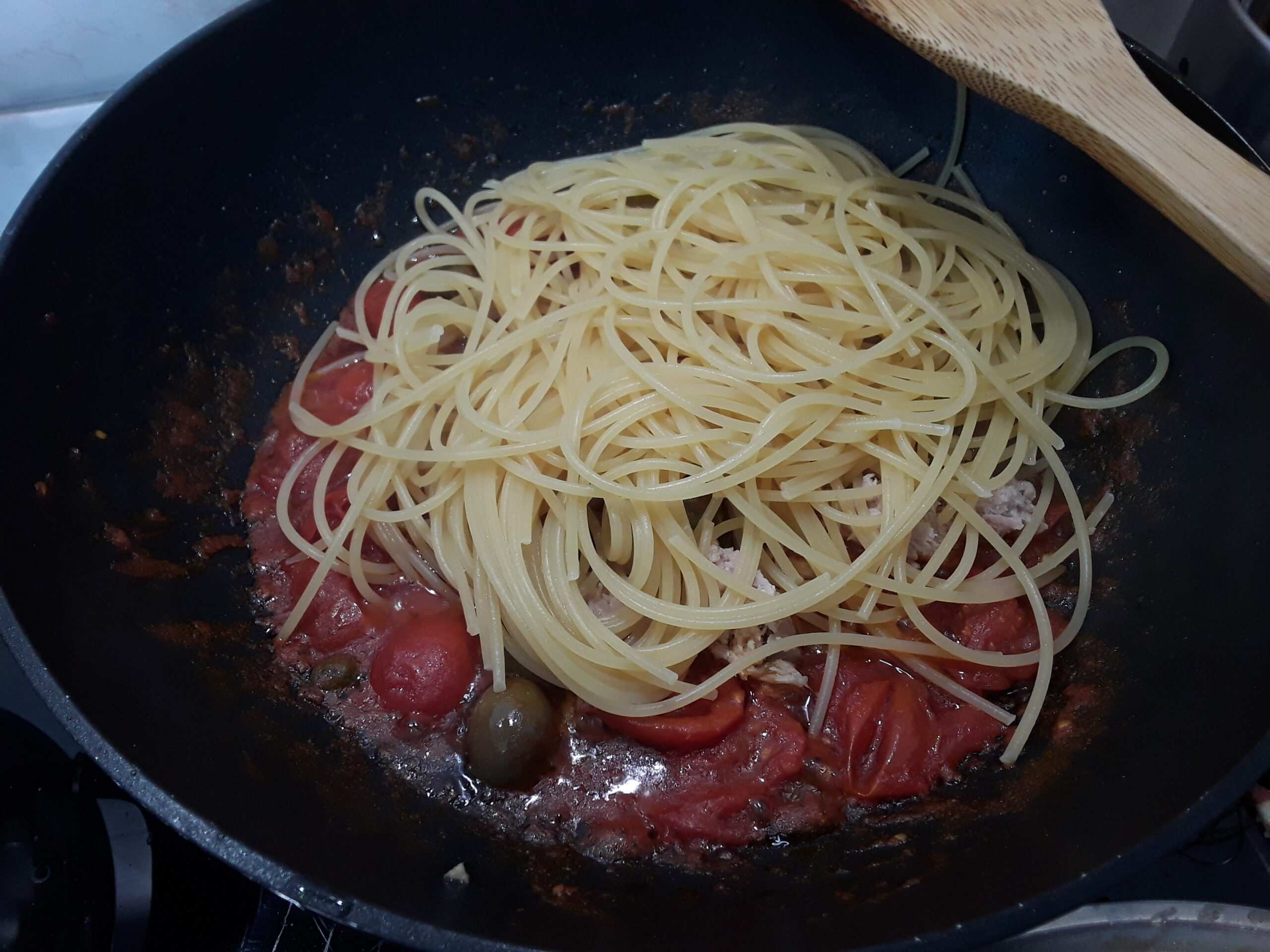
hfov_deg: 65.3
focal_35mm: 27
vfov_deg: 51.4
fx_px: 991
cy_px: 476
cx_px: 635
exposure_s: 1/33
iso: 64
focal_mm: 2.91
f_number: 1.9
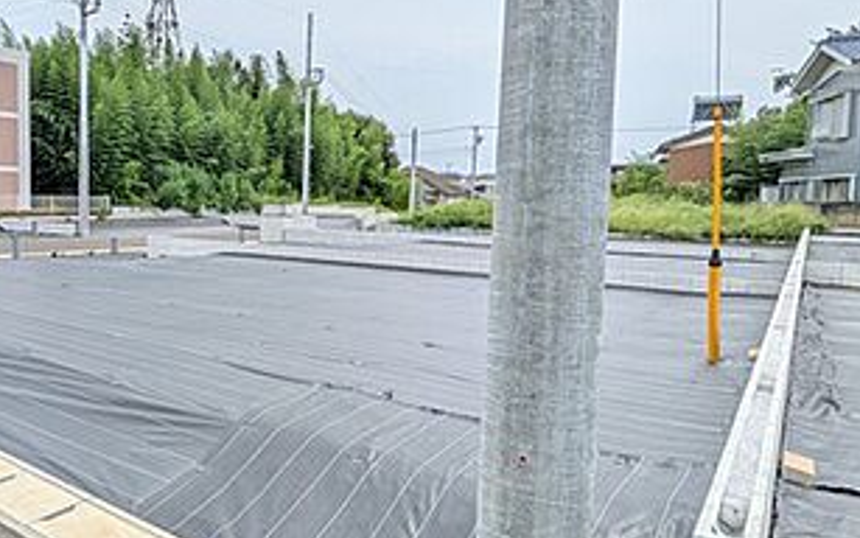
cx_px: 207
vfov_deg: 43.1
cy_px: 252
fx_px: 680
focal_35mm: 29
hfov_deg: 60.8
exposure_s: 1/2188
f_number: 2.2
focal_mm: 1.83
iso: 51
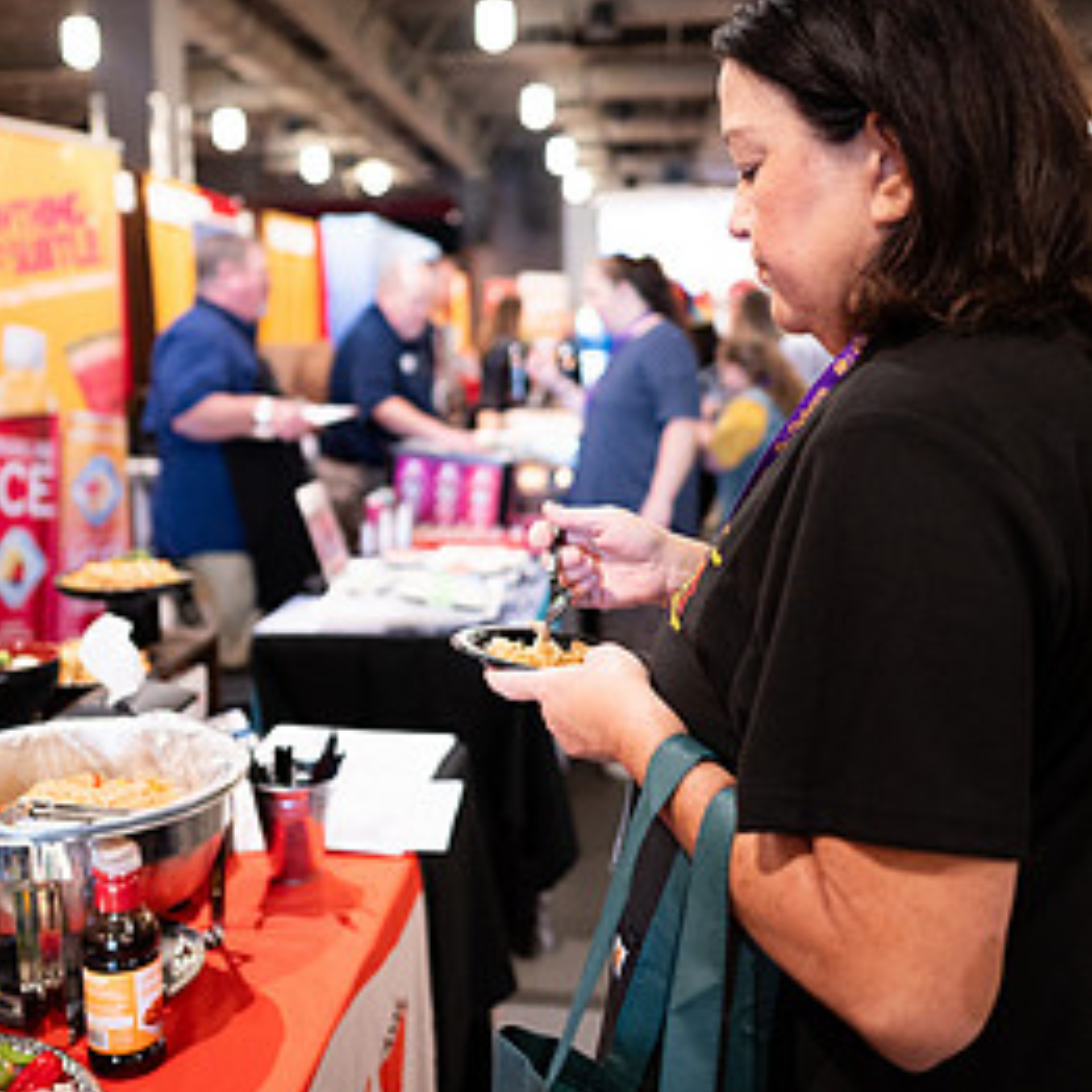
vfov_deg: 47.2
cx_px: 471
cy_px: 513
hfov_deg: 47.1
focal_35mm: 35
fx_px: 1249
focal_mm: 24
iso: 1600
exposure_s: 1/200
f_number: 1.8
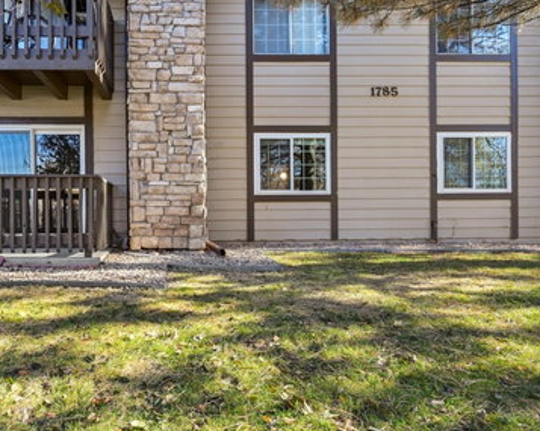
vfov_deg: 58.7
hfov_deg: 68.4
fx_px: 383
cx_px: 182
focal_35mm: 24
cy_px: 215
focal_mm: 19
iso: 400
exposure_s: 1/50
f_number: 11
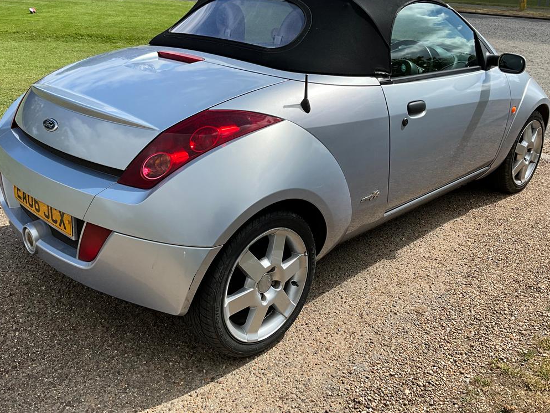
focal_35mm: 35
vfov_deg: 40.6
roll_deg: -0.9
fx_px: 556
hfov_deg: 52.6
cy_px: 175
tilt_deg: -23.1
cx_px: 272
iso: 25
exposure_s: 1/1534
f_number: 1.8
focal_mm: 3
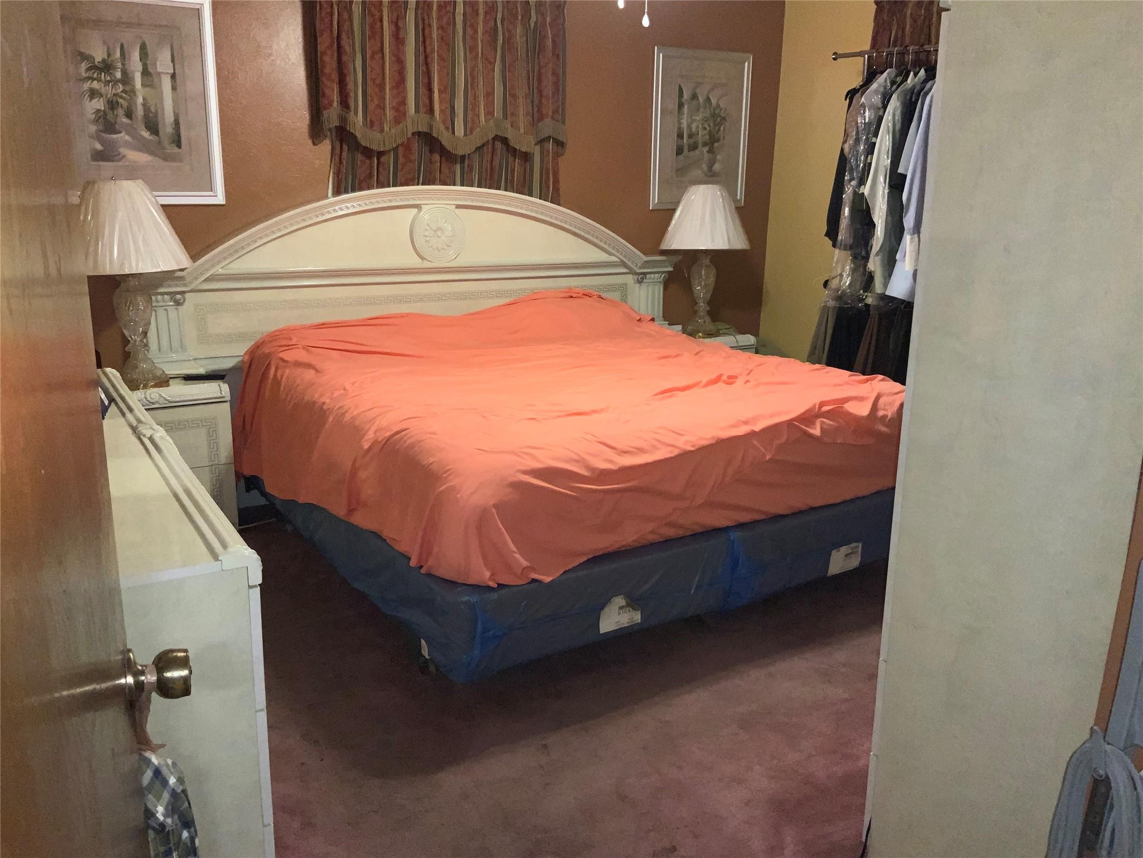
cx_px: 572
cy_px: 429
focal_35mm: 29
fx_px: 958
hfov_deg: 61.7
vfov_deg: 48.2
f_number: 1.8
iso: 100
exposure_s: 1/60
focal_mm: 3
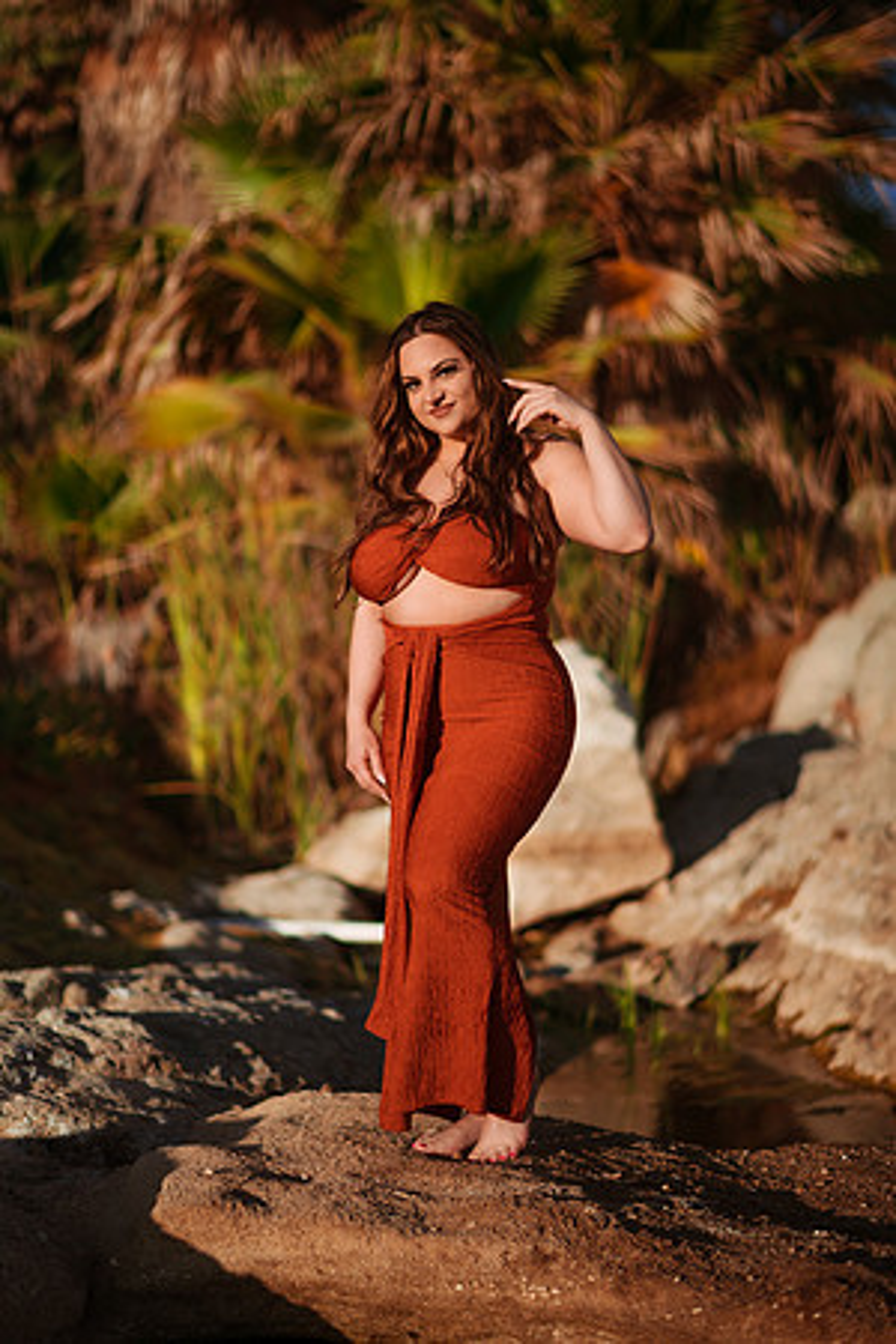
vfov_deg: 34.5
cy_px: 672
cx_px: 448
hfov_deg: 23.4
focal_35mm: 58
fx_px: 2165
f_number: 1.4
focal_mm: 58
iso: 100
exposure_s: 1/8000
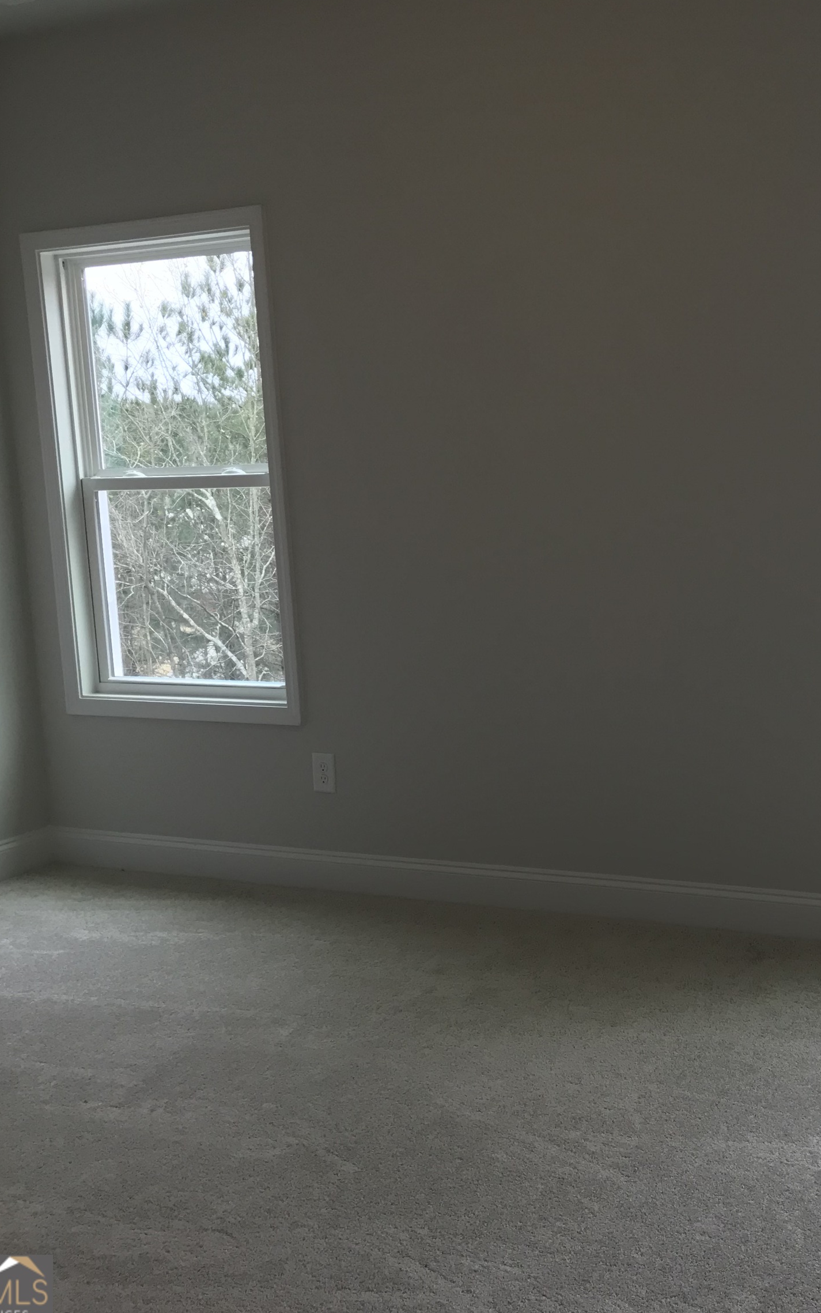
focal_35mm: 40
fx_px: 1432
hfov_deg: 30.6
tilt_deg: -9.6
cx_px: 739
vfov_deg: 49.3
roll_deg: +2.6
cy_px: 657
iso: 40
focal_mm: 3.99
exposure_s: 1/120
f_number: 1.8
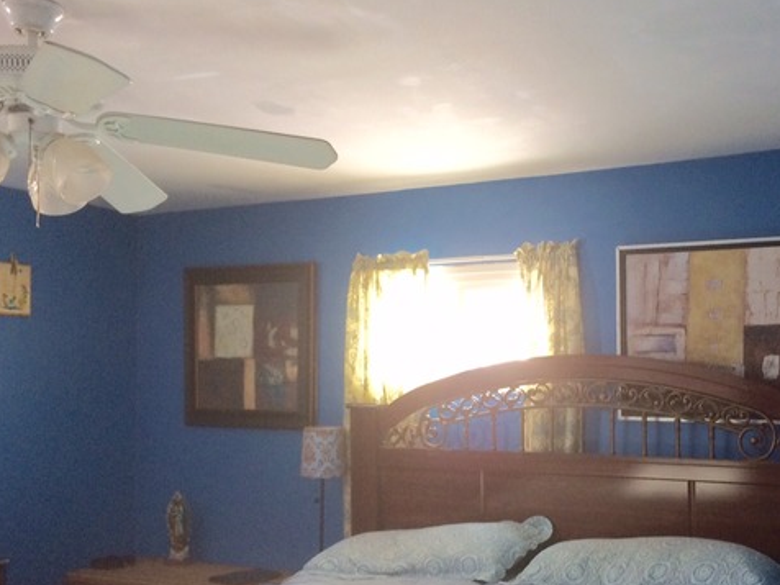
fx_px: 879
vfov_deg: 36.6
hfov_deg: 47.5
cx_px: 482
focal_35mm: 39
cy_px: 359
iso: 80
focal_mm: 4.15
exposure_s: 1/30
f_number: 2.2
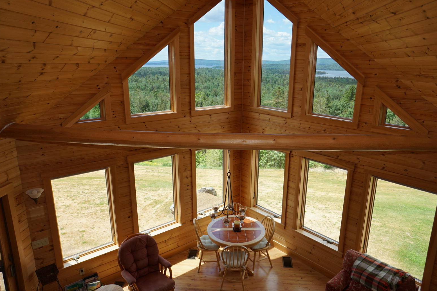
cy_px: 145
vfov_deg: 51.3
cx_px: 224
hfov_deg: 71.5
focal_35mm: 25
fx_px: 303
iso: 100
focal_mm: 16
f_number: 8
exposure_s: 1/80
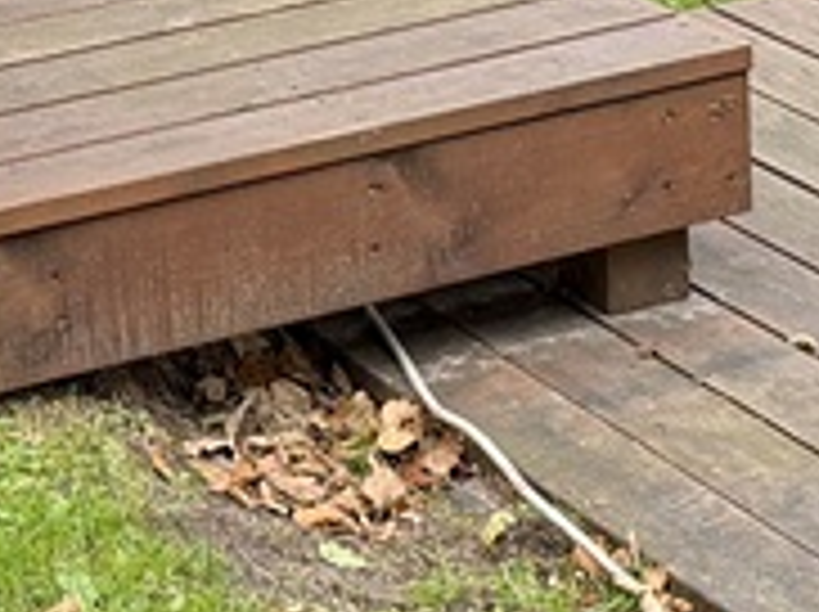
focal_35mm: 169
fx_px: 3993
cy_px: -279
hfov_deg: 11.7
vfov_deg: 8.6
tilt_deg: -12.8
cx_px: 297
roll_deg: +3.2
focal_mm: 6.76
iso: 100
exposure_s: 1/481
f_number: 1.78
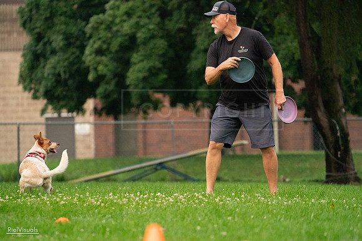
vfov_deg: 4.3
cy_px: 120
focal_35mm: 321
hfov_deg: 6.4
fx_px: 3228
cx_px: 181
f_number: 6.3
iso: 6400
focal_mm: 321
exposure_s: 1/2000
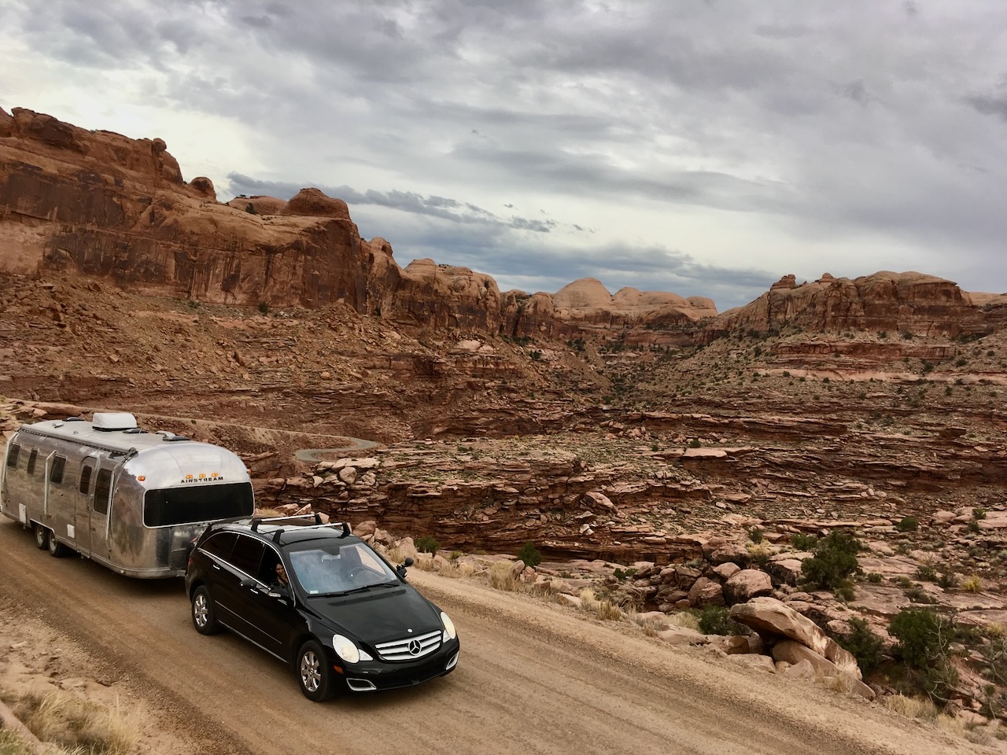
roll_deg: -5.9
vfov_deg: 48.2
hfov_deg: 61.7
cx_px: 504
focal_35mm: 29
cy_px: 378
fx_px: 844
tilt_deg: -3.0
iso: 25
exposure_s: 1/304
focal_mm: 4.15
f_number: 2.2
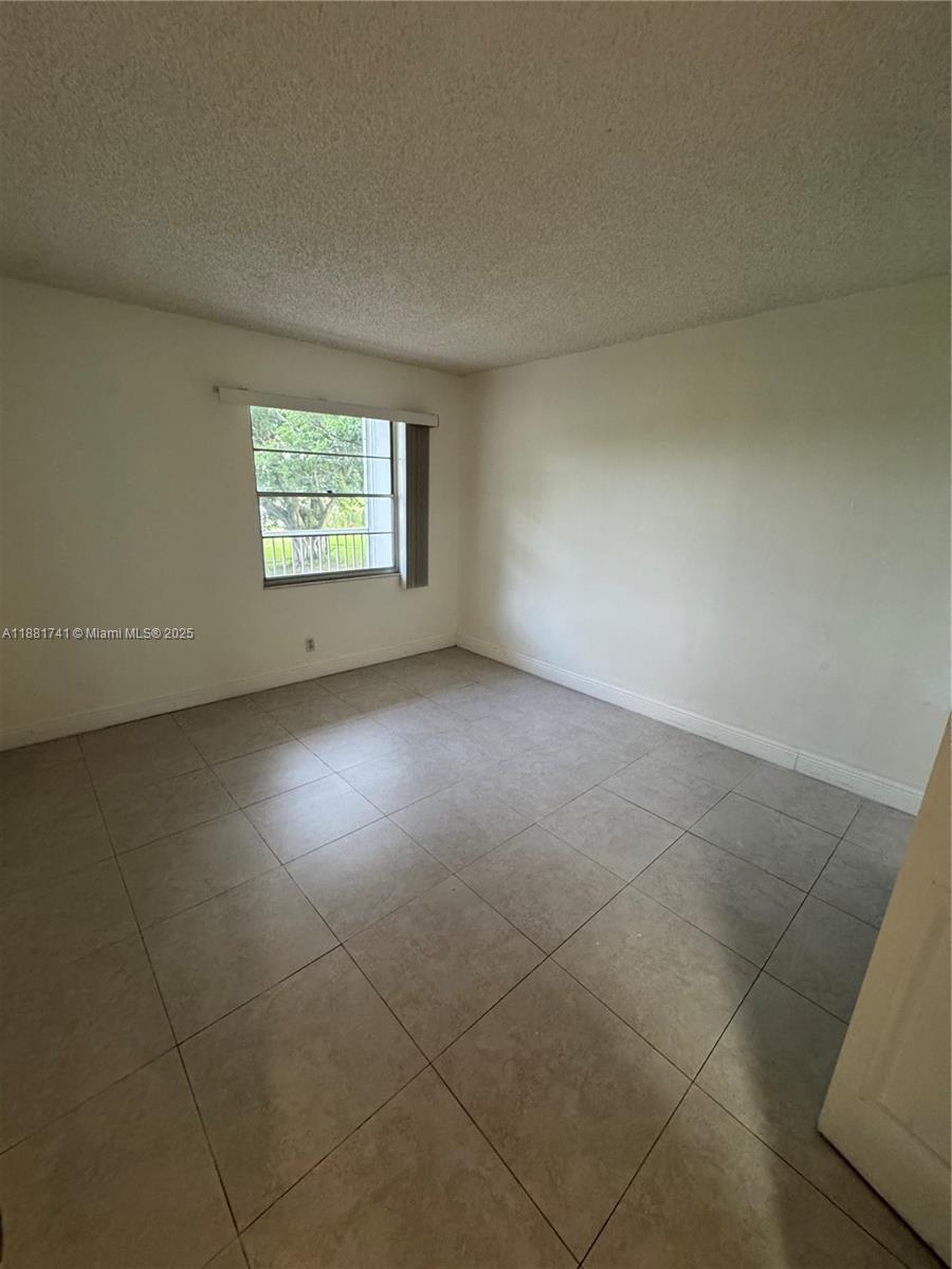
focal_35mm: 14
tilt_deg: -15.4
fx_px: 513
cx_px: 476
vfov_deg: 102.1
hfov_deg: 85.7
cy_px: 634
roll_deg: -1.9
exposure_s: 1/60
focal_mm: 2.22
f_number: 2.2
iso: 320
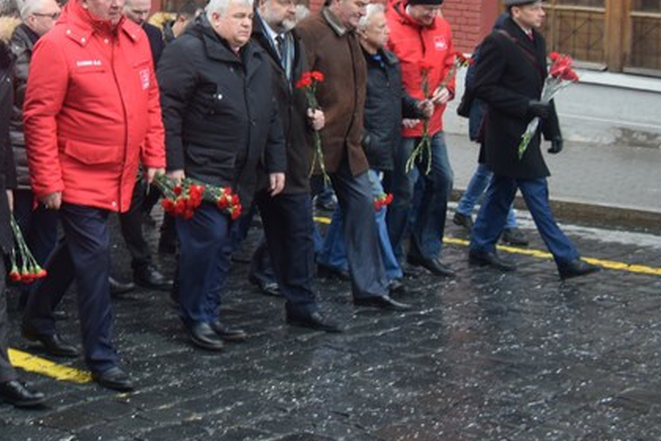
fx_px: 1359
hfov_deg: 24.3
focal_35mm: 74
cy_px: -101
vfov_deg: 17.5
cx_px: -173
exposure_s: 1/125
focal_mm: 18
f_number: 5.6
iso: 400
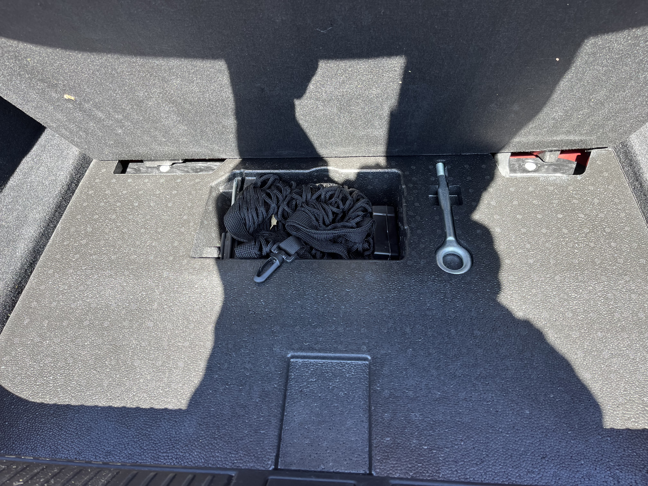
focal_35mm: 26
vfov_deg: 53.1
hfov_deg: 67.3
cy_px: 243
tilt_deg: -53.4
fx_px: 487
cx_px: 324
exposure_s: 1/122
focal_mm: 5.1
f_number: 1.6
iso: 32
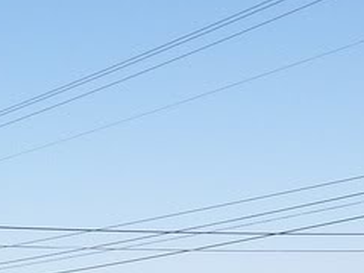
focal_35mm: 120
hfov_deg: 16.4
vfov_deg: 12.2
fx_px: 1262
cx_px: 228
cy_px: 268
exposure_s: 1/431
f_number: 2.7
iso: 80
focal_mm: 6
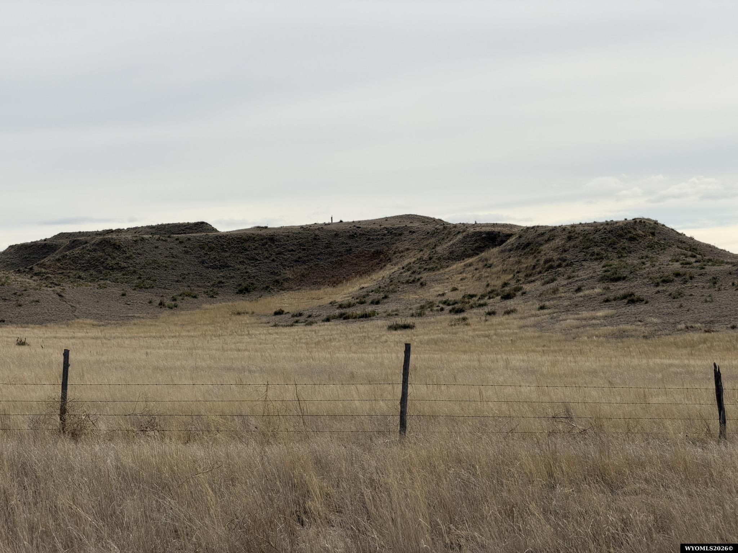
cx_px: 369
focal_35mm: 100
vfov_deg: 14.8
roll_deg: +1.6
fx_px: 2132
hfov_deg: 19.6
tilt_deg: +2.0
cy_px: 276
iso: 20
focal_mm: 16.89
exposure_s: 1/1189
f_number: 2.8
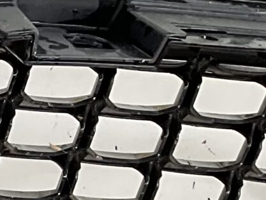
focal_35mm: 178
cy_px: 484
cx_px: -546
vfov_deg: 7.7
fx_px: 1368
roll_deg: -12.1
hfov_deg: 8.9
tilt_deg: -34.9
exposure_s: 1/100
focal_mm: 3
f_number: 1.8
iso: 16
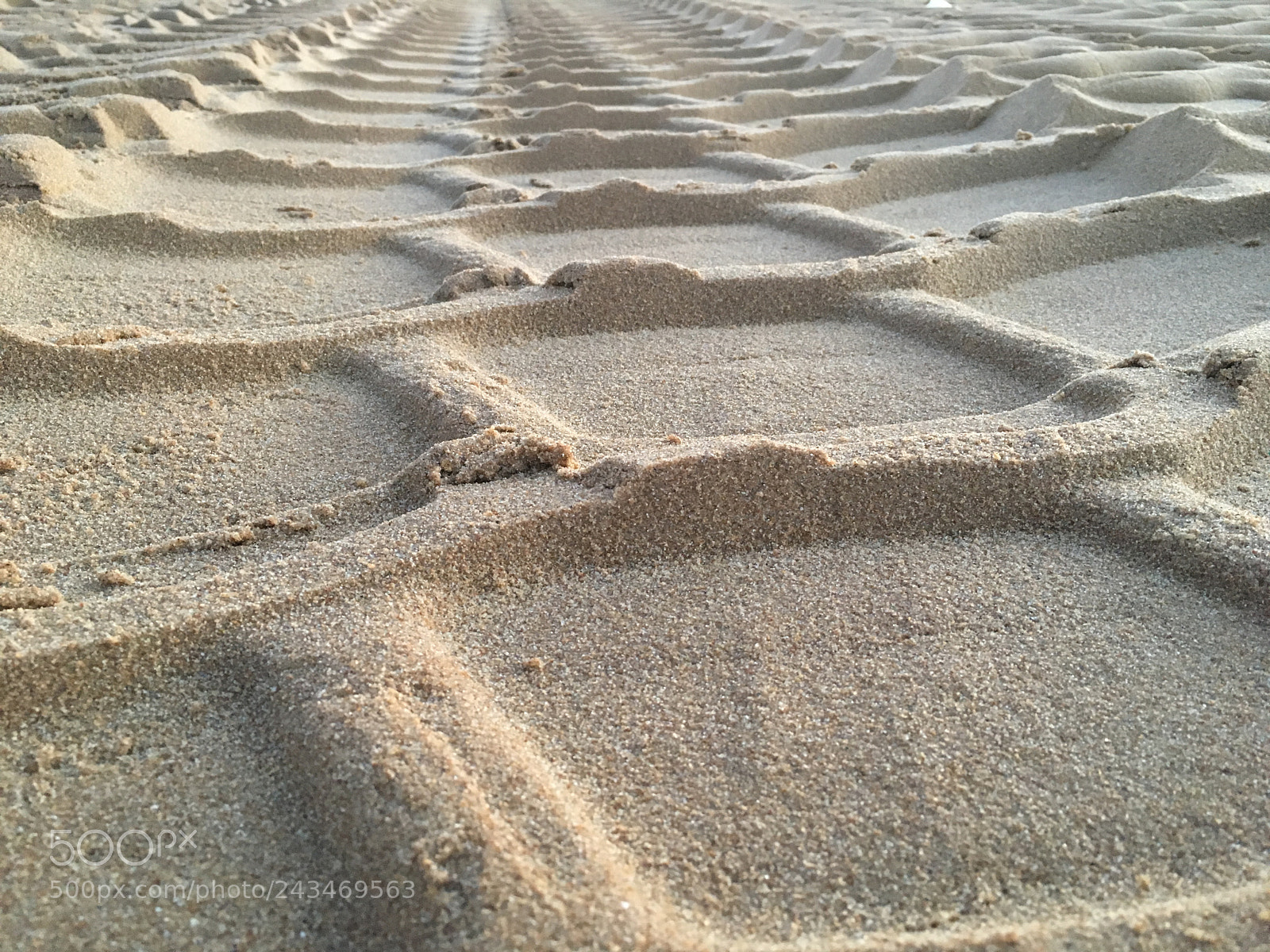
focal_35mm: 29
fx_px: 1064
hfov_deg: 61.7
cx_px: 635
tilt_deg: -25.0
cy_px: 476
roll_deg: +2.2
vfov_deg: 48.2
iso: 200
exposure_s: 1/20
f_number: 2.2
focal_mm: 4.15
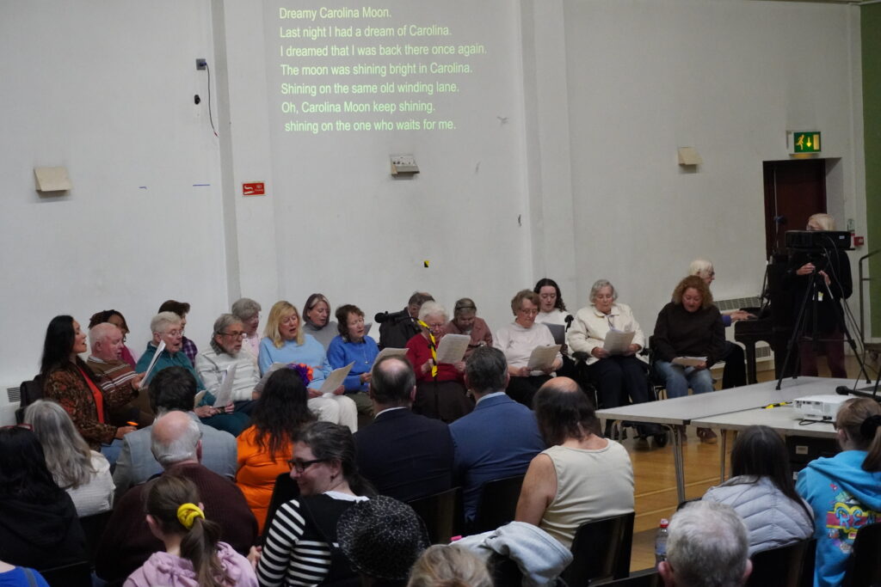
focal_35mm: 75
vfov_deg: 18.2
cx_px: 440
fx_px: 1836
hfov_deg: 27.0
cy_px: 294
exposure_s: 1/160
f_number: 5.6
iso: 6400
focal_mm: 50
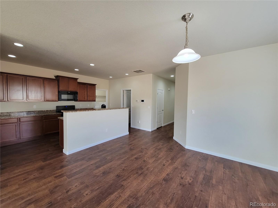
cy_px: 104
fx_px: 104
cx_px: 139
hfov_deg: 106.2
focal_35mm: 13
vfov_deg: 89.9
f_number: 2.2
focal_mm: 2.2
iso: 160
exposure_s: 1/60
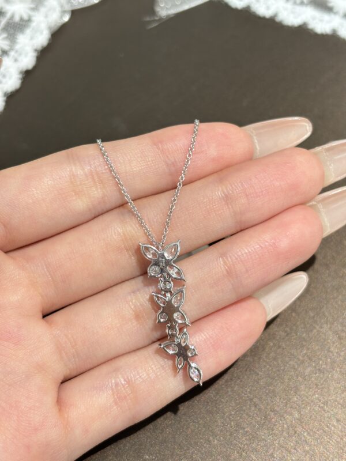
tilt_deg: -59.2
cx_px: 173
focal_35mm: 52
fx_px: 693
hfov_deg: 28.0
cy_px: 230
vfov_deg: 36.8
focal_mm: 5.96
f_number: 1.6
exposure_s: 1/100
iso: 40
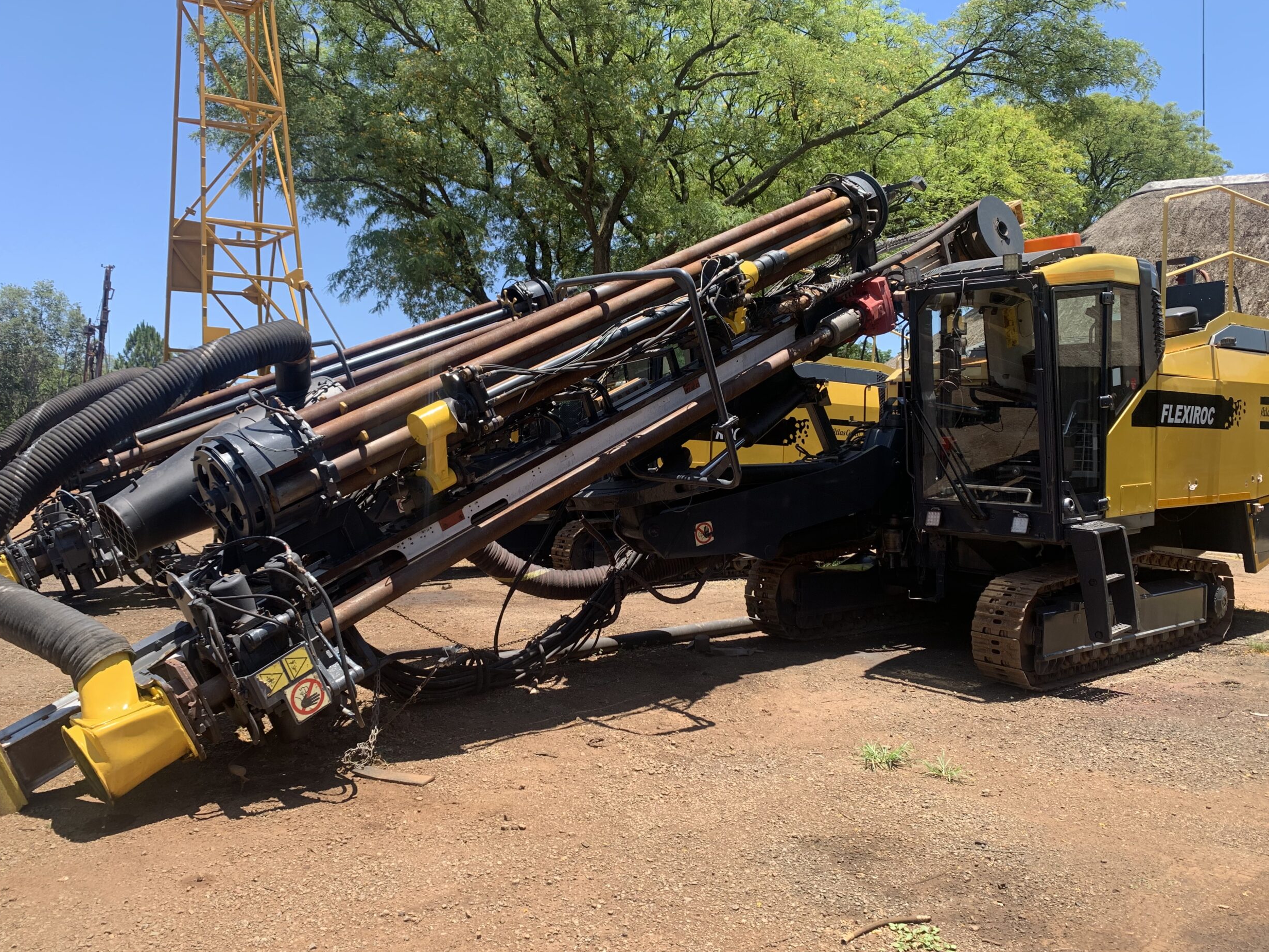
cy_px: 460
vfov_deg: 51.3
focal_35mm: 27
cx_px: 644
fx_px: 990
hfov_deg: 65.3
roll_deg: -0.1
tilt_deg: -0.5
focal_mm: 4.25
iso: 25
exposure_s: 1/903
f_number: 1.8
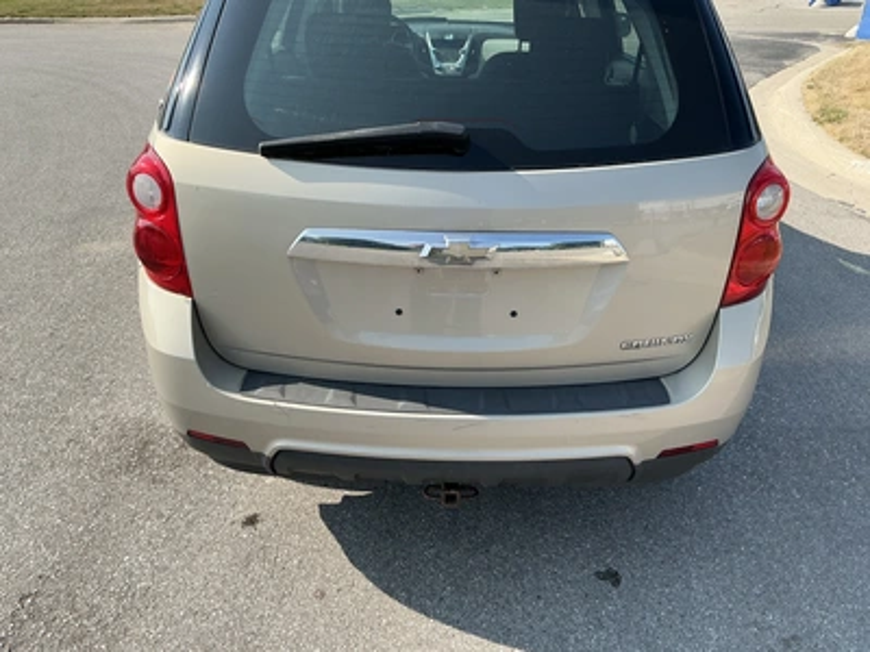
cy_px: 326
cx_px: 435
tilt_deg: -26.5
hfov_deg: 63.4
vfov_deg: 49.7
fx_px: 704
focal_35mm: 28
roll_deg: +0.0
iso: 25
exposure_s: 1/869
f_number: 1.8
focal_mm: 3
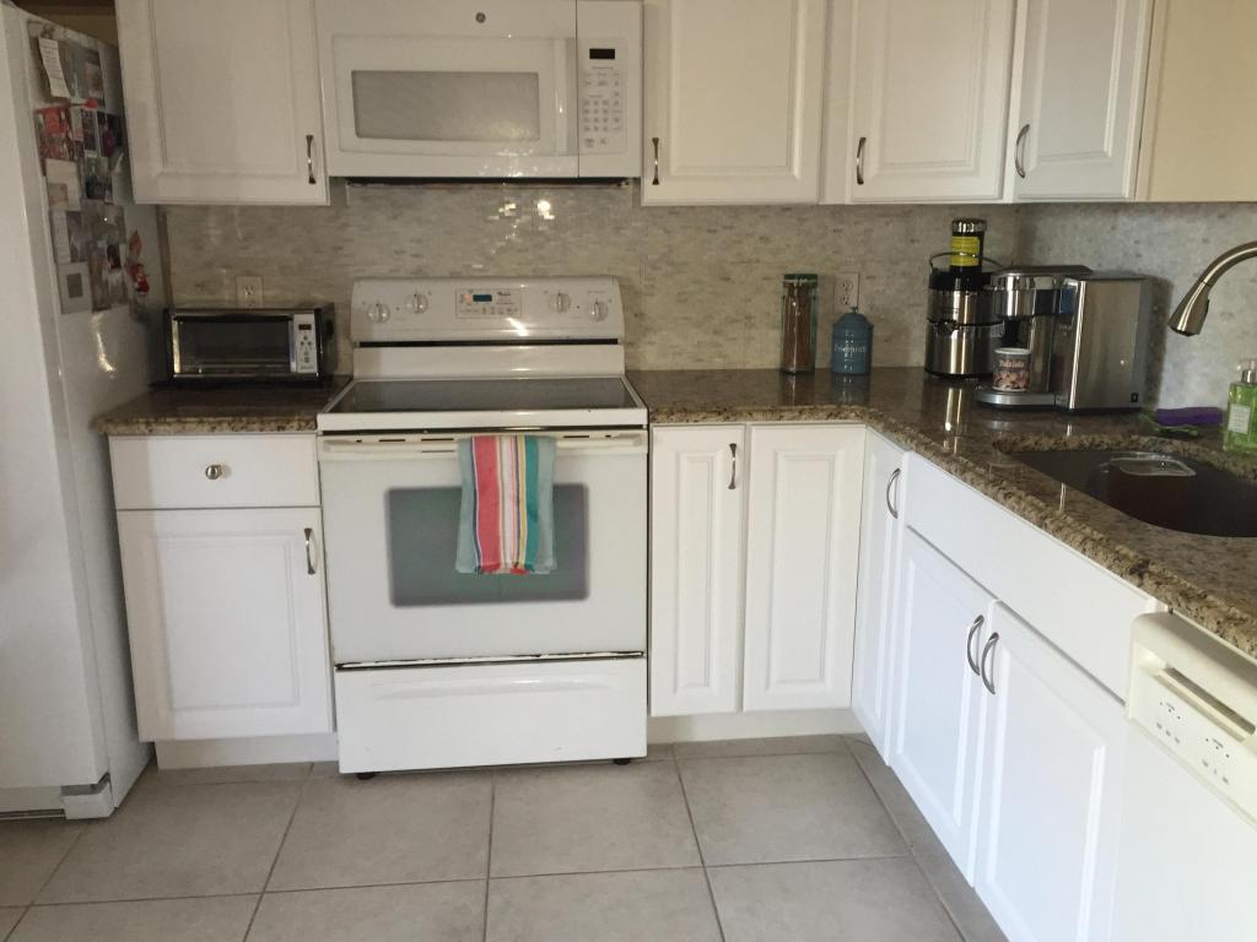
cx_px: 628
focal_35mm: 29
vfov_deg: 48.2
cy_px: 471
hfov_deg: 61.7
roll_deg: +0.2
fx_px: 1053
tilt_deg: -13.8
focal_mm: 4.15
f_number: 2.2
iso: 125
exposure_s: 1/30
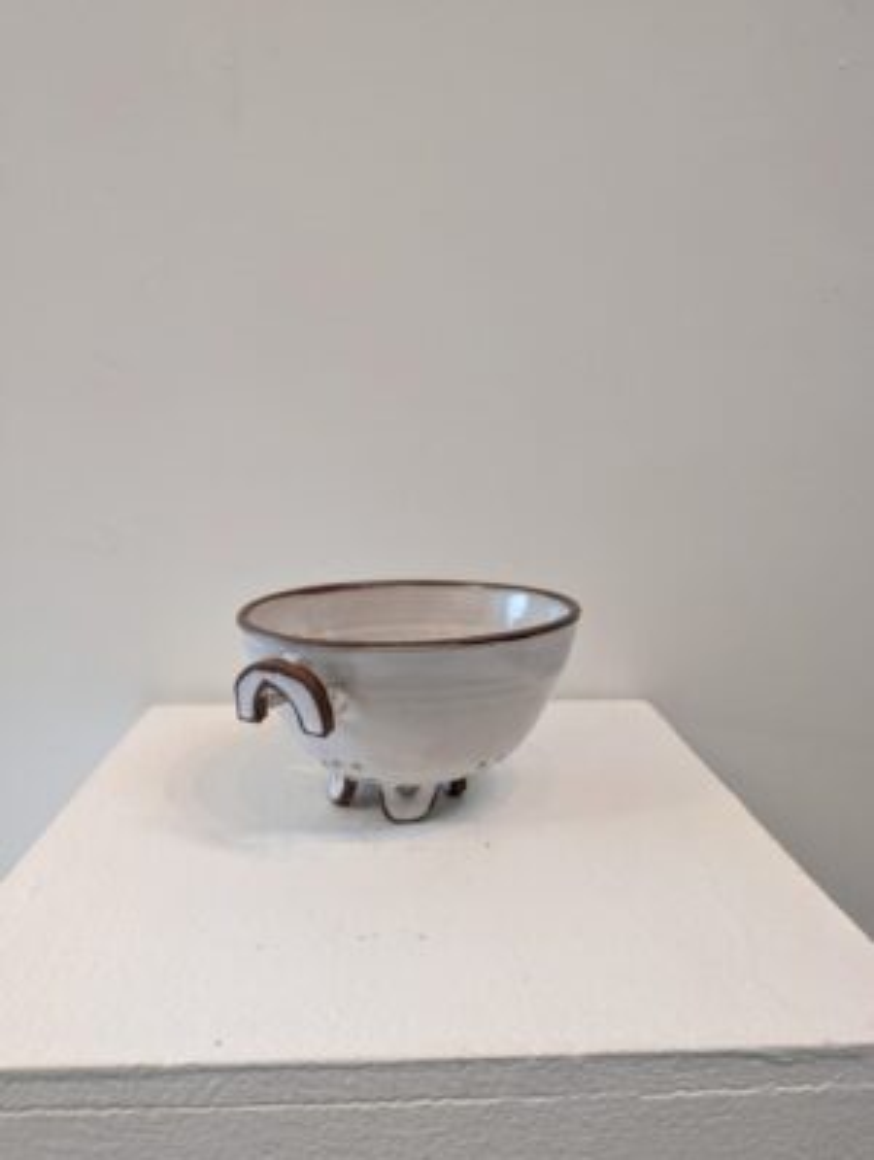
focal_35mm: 24
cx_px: 437
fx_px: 805
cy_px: 580
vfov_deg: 71.5
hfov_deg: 57.0
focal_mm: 6.9
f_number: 1.68
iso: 78
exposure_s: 1/120
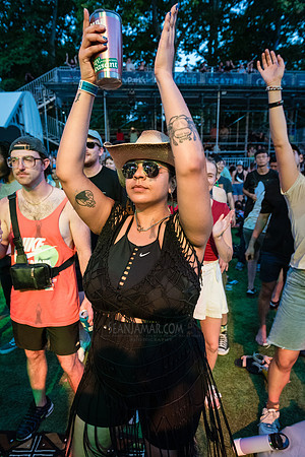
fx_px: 305
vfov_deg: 73.7
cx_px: 152
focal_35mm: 24
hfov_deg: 53.1
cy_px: 228
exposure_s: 1/200
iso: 4000
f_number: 3.5
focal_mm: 24
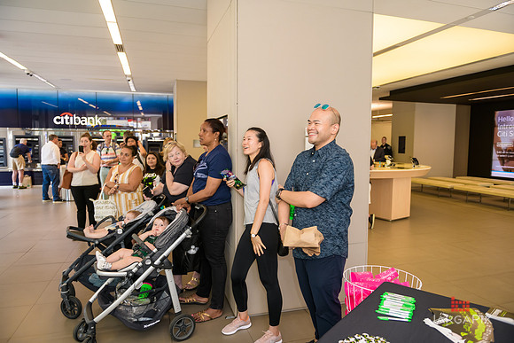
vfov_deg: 53.2
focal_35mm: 24
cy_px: 172
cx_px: 257
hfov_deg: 73.7
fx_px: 343
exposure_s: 1/125
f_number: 3.2
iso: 400
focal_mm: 24
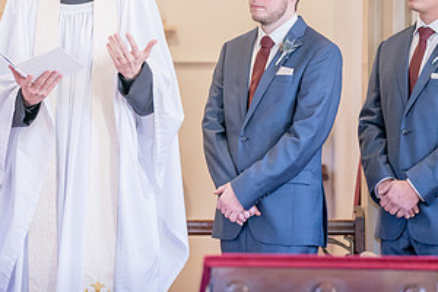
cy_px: 20
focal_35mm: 322
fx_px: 3917
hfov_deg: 6.4
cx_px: 83
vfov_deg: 4.3
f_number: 2.8
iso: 2000
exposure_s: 1/100
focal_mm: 161
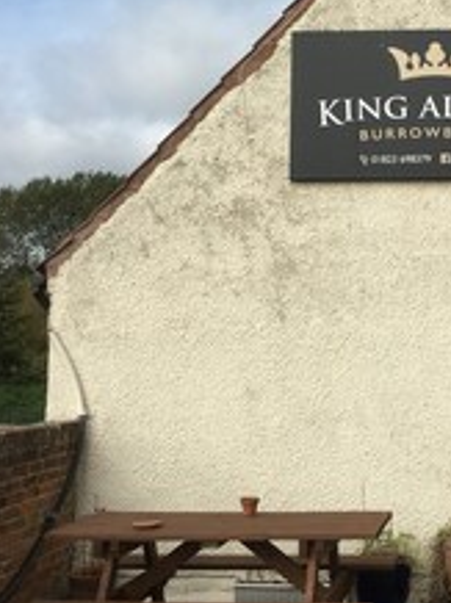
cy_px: 210
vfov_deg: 34.1
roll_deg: +0.2
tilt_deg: +8.8
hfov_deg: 25.2
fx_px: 975
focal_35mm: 56
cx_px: 414
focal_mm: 4.15
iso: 25
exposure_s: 1/1637
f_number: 2.2
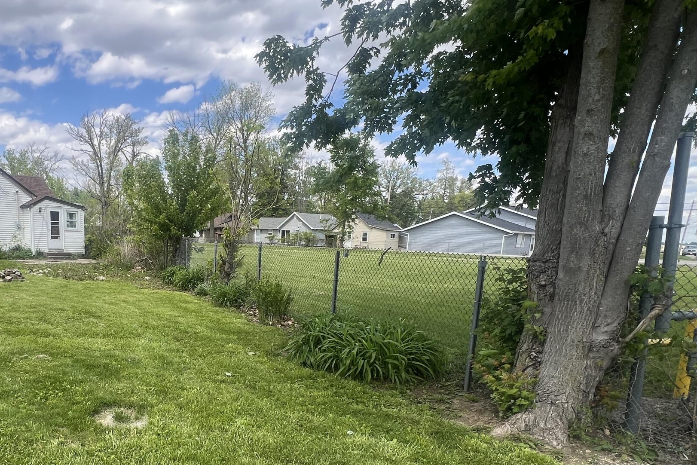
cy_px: 340
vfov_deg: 49.5
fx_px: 484
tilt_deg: -10.4
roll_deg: -0.9
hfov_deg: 68.3
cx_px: 202
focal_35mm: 25
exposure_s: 1/840
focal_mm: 1.57
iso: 32
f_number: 1.8
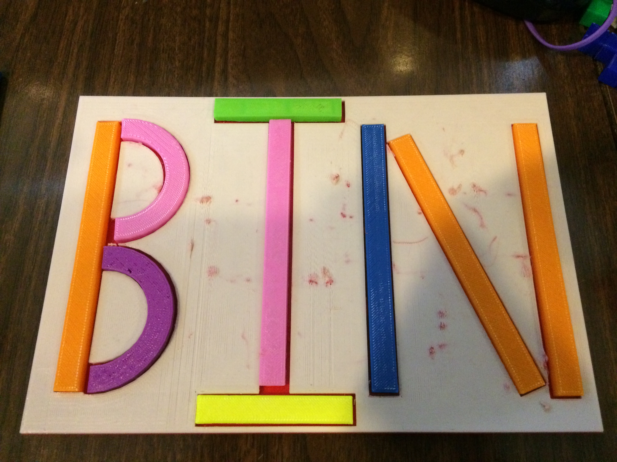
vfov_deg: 48.2
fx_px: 517
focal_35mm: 29
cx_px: 308
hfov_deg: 61.7
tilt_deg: -71.3
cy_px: 231
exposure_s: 1/15
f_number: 2.2
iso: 400
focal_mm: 4.15
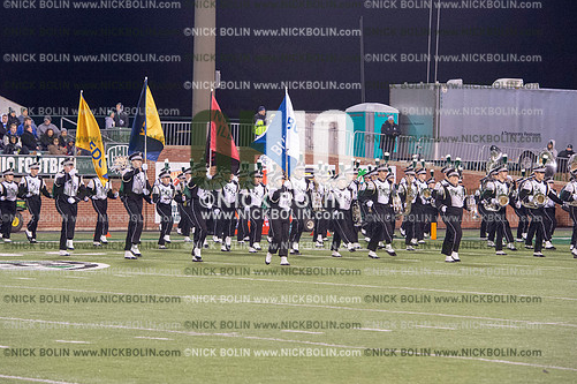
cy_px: 165
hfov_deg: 12.2
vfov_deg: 8.2
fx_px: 2690
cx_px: 272
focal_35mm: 168
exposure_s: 1/400
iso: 6400
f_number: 5.6
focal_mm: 145
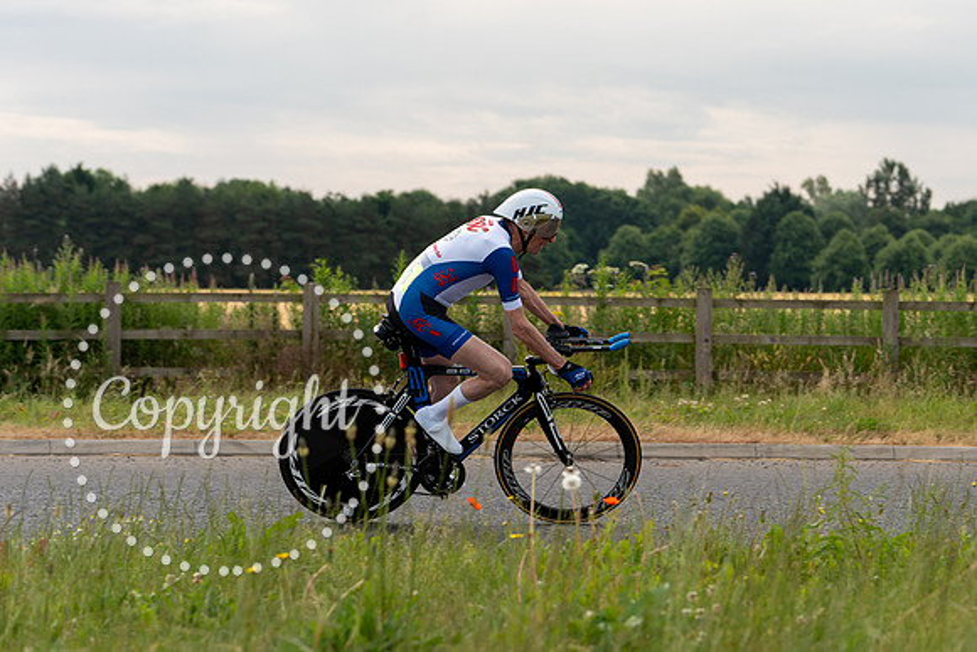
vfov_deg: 13.1
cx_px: 601
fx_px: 2848
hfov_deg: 19.4
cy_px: 255
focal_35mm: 105
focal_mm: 84
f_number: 4
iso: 160
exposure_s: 1/800
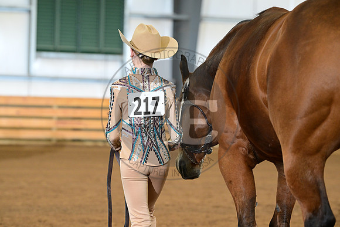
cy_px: 114
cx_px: 170
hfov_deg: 12.1
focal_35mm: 170
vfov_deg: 8.1
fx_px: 1606
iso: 2500
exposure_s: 1/200
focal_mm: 170
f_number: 5
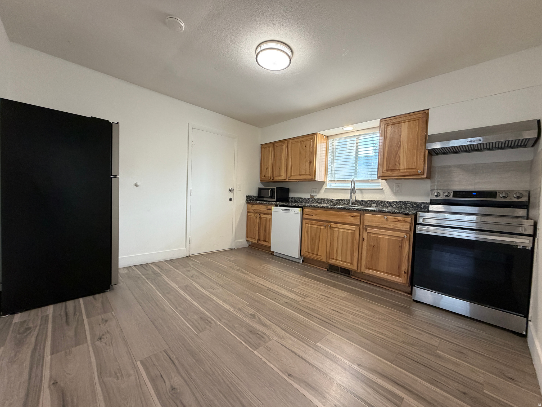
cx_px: 271
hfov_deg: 102.1
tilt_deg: -2.4
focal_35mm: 14
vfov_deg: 85.7
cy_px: 204
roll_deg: -2.1
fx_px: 219
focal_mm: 2.22
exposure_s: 1/60
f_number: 2.2
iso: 250
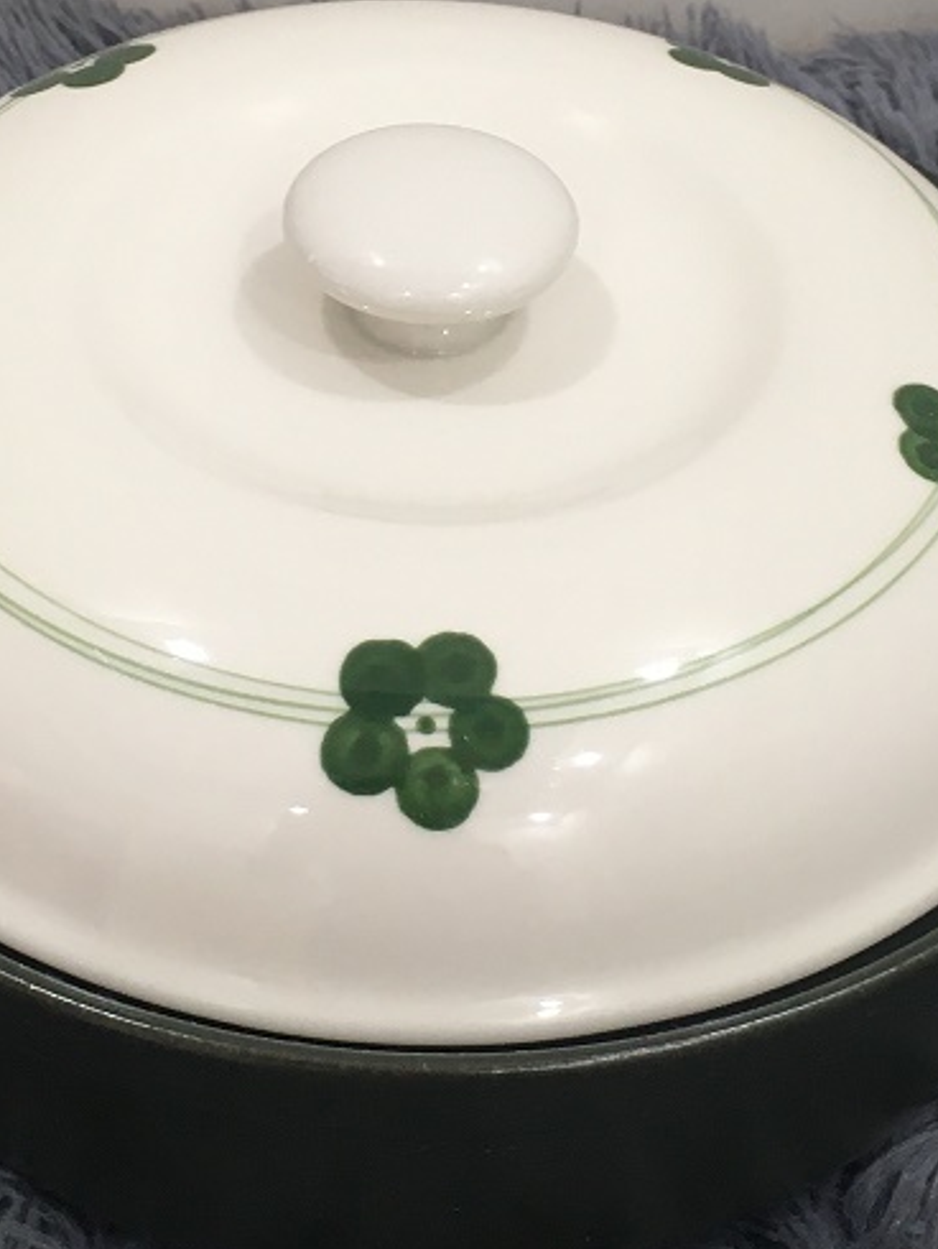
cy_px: 385
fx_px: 2563
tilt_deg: -42.9
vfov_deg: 27.2
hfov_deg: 20.7
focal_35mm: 71
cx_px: 446
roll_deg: -1.5
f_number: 2.2
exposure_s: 1/33
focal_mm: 4.15
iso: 64
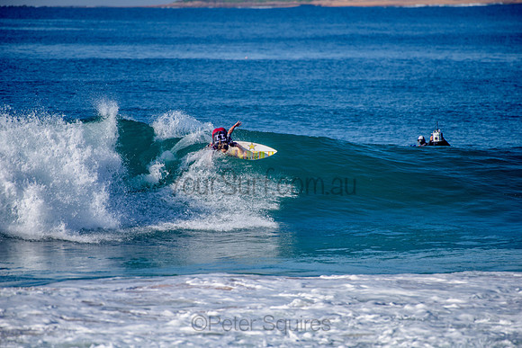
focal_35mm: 500
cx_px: 261
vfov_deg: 2.8
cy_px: 174
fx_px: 7251
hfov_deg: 4.1
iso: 125
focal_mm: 500
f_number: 5.6
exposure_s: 1/1600
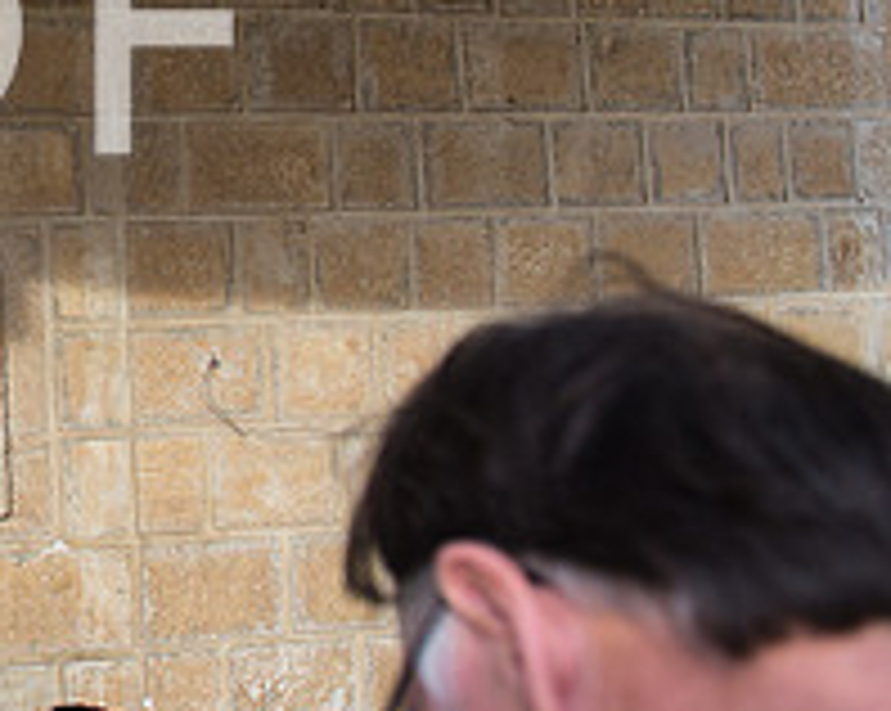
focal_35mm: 66
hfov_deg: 23.7
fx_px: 1739
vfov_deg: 22.4
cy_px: 29
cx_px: -396
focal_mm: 24
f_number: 2.8
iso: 100
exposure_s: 1/400
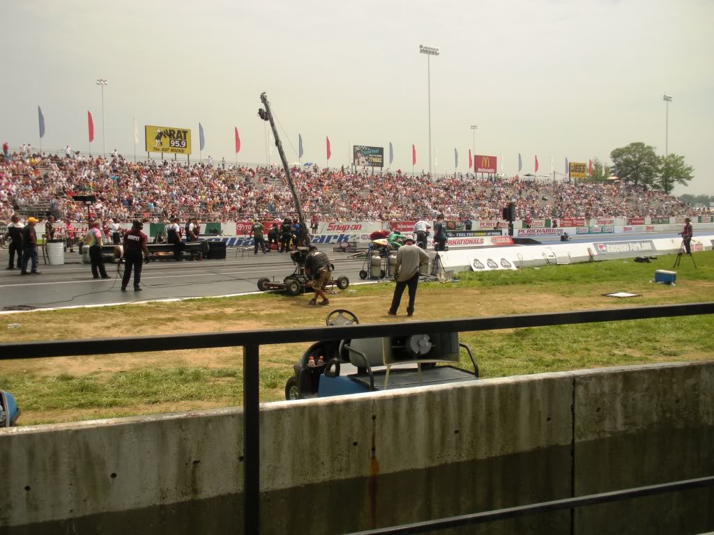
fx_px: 743
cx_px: 357
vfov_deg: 39.7
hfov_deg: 51.4
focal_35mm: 36
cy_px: 268
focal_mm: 6.3
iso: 64
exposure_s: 1/842
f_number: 3.5
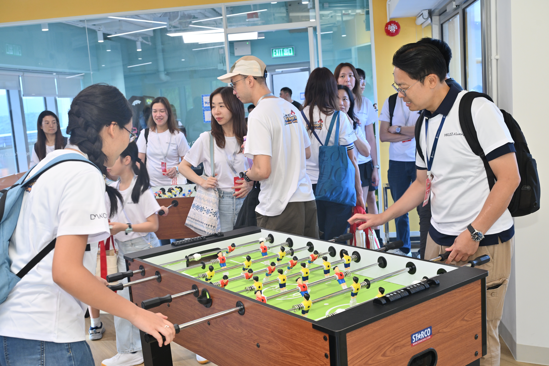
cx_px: 274
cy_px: 183
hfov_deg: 49.6
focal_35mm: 39
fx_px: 595
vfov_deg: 34.2
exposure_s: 1/125
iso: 800
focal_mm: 39
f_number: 5.6
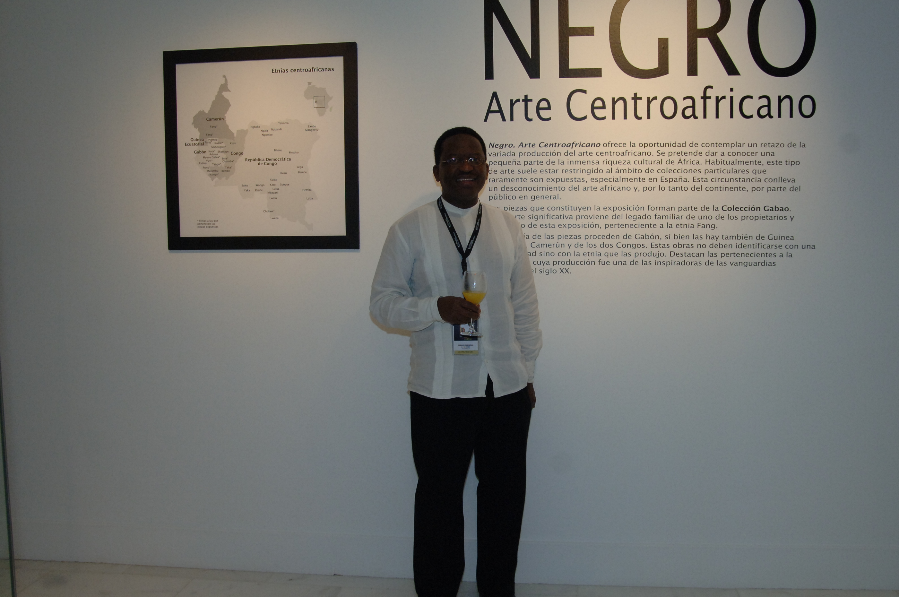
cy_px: 290
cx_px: 508
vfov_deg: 42.2
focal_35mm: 31
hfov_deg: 60.1
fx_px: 773
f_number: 4.2
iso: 640
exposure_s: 1/100
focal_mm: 18
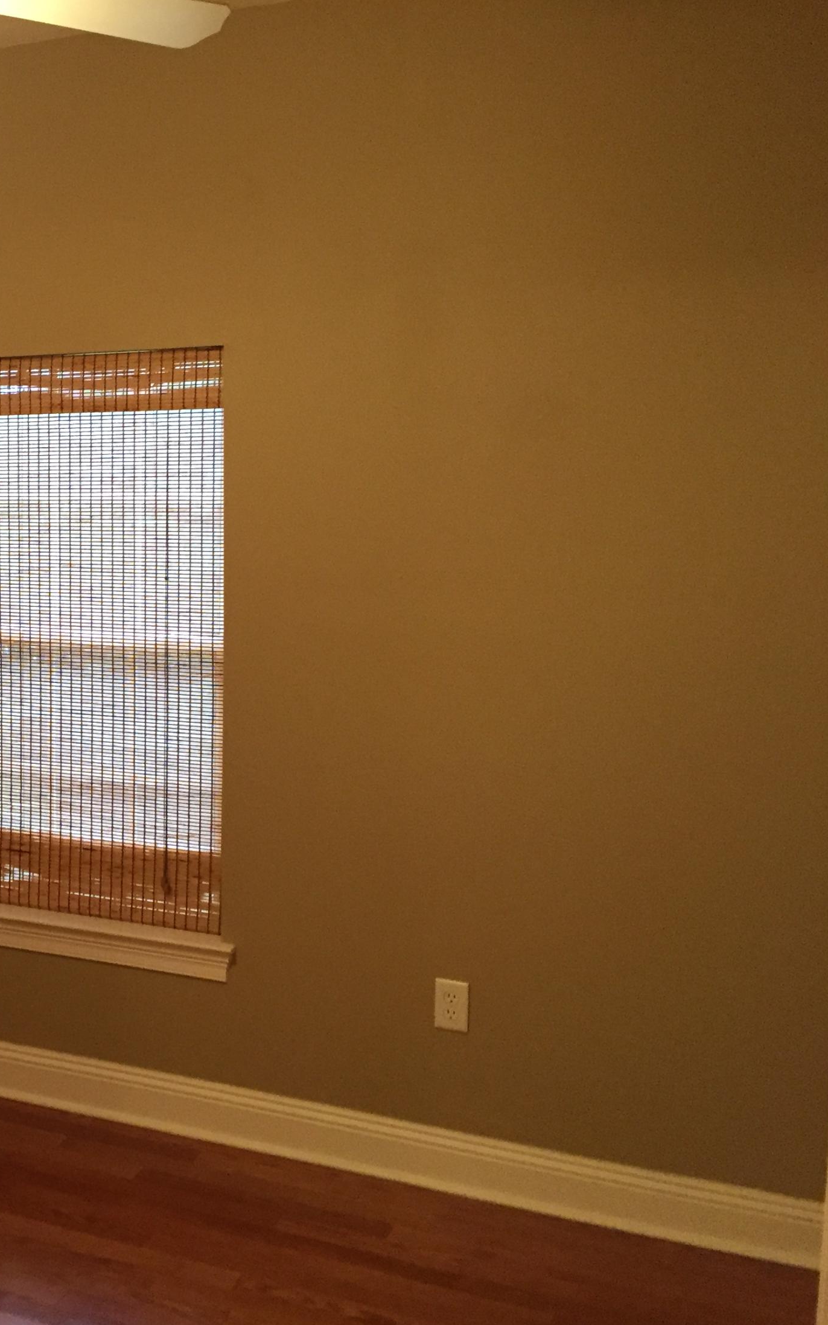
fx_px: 1517
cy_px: 668
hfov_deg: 28.0
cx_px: -68
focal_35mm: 42
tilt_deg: -7.9
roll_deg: +1.7
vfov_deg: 47.2
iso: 200
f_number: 2.2
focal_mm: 4.15
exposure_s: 1/30
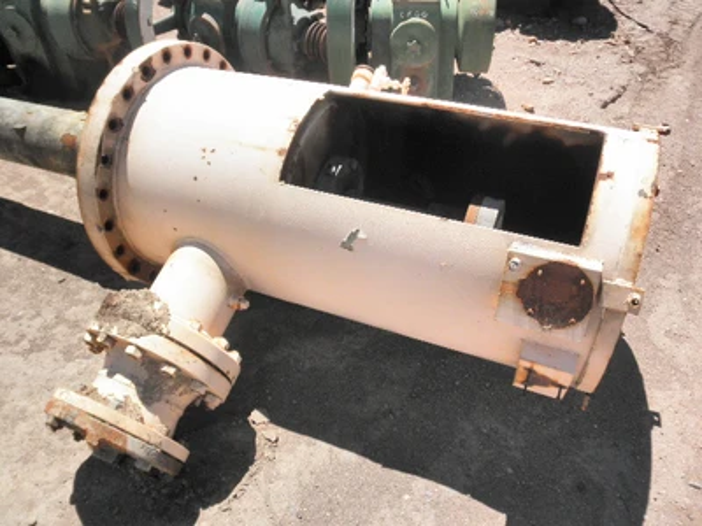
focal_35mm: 28
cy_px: 263
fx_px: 568
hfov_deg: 63.4
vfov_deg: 49.7
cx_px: 351
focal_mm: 5
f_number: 8.5
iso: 64
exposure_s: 1/100
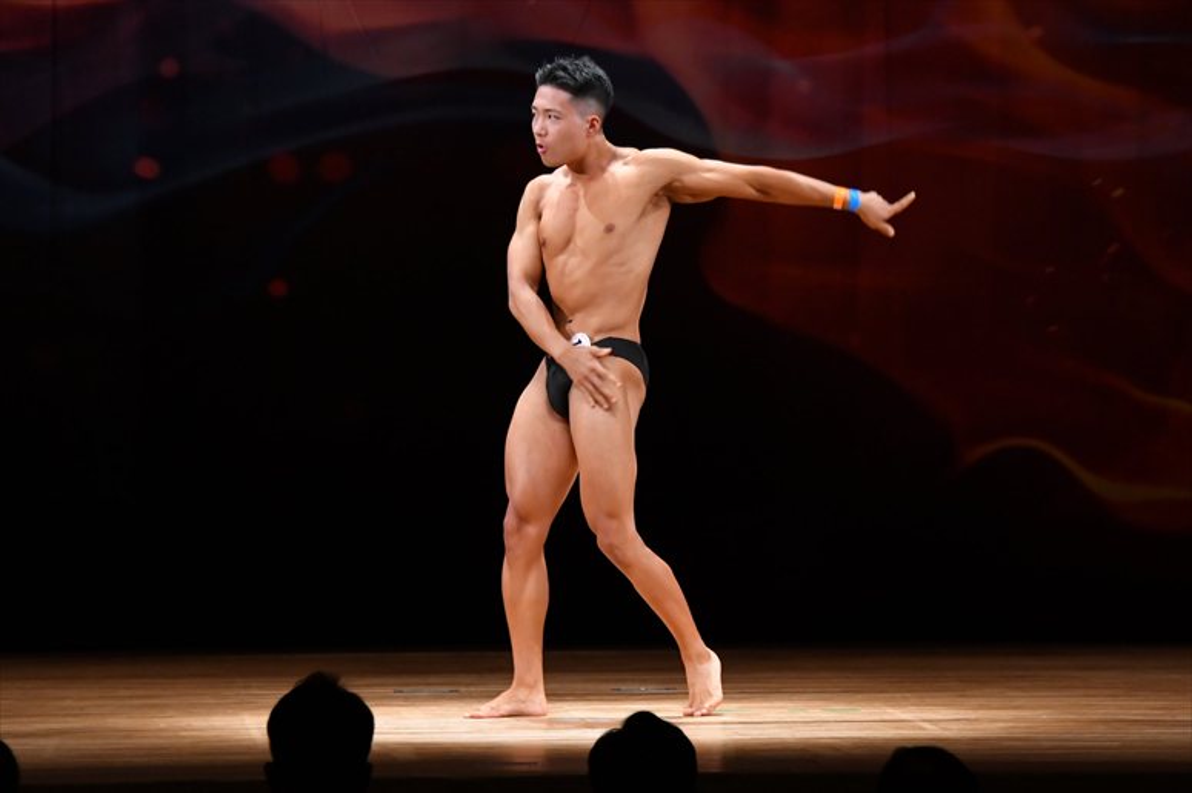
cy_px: 396
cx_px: 596
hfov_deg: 8.6
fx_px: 7943
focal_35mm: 240
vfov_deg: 5.7
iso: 3200
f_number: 5.6
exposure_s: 1/400
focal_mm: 160
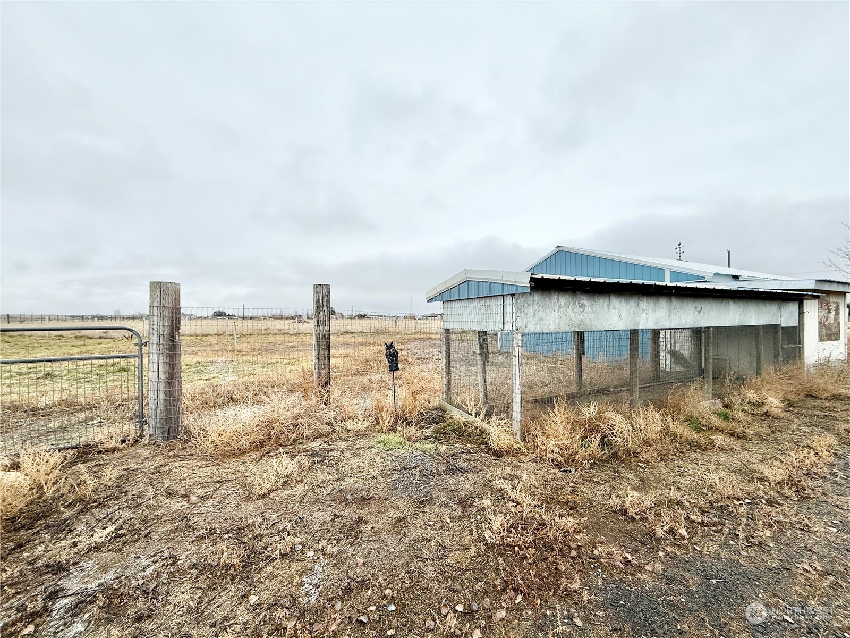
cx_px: 425
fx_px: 344
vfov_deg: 85.7
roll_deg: -0.4
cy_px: 319
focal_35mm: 14
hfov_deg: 102.1
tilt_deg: +0.8
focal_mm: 2.22
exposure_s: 1/602
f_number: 2.2
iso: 50
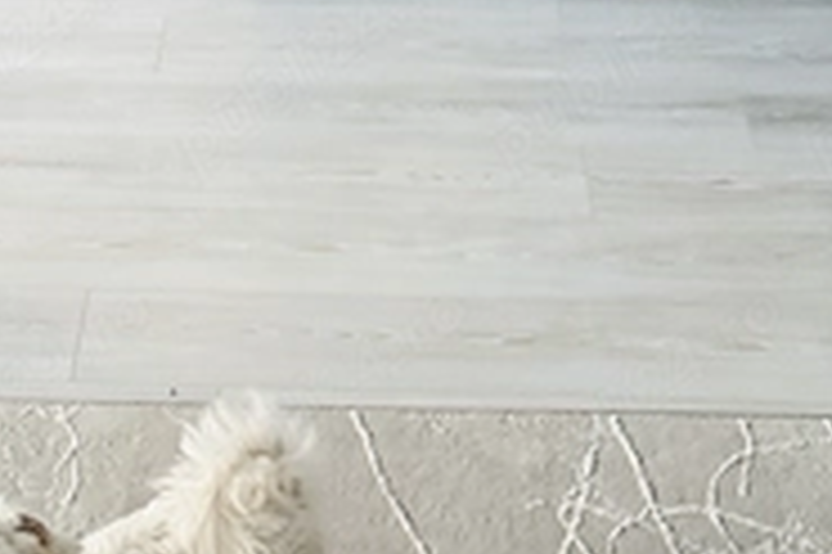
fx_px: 1247
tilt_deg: -56.5
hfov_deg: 35.7
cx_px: 162
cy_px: 820
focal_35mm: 54
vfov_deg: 21.3
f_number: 1.78
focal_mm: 6.76
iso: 800
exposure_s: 1/58
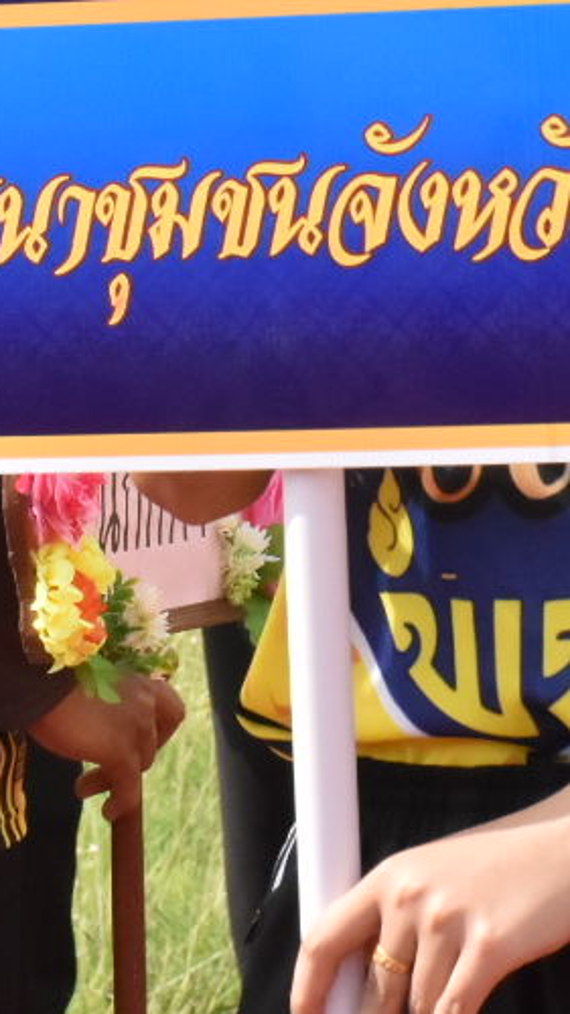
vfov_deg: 6.4
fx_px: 9034
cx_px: 462
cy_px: -8
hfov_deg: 3.6
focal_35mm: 336
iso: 2000
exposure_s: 1/2500
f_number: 13
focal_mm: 66
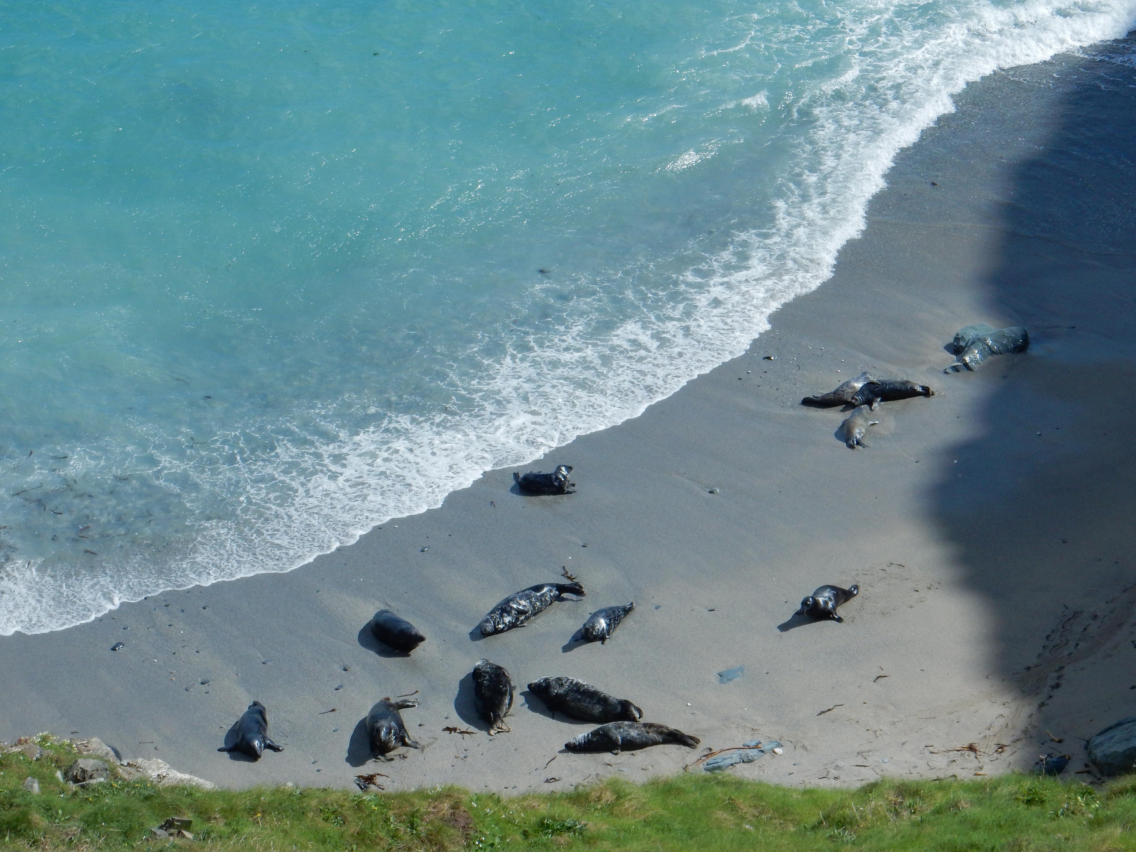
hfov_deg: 12.0
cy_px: 426
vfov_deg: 9.1
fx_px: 5382
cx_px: 568
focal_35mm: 164
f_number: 6
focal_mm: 29.2
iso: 125
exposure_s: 1/640
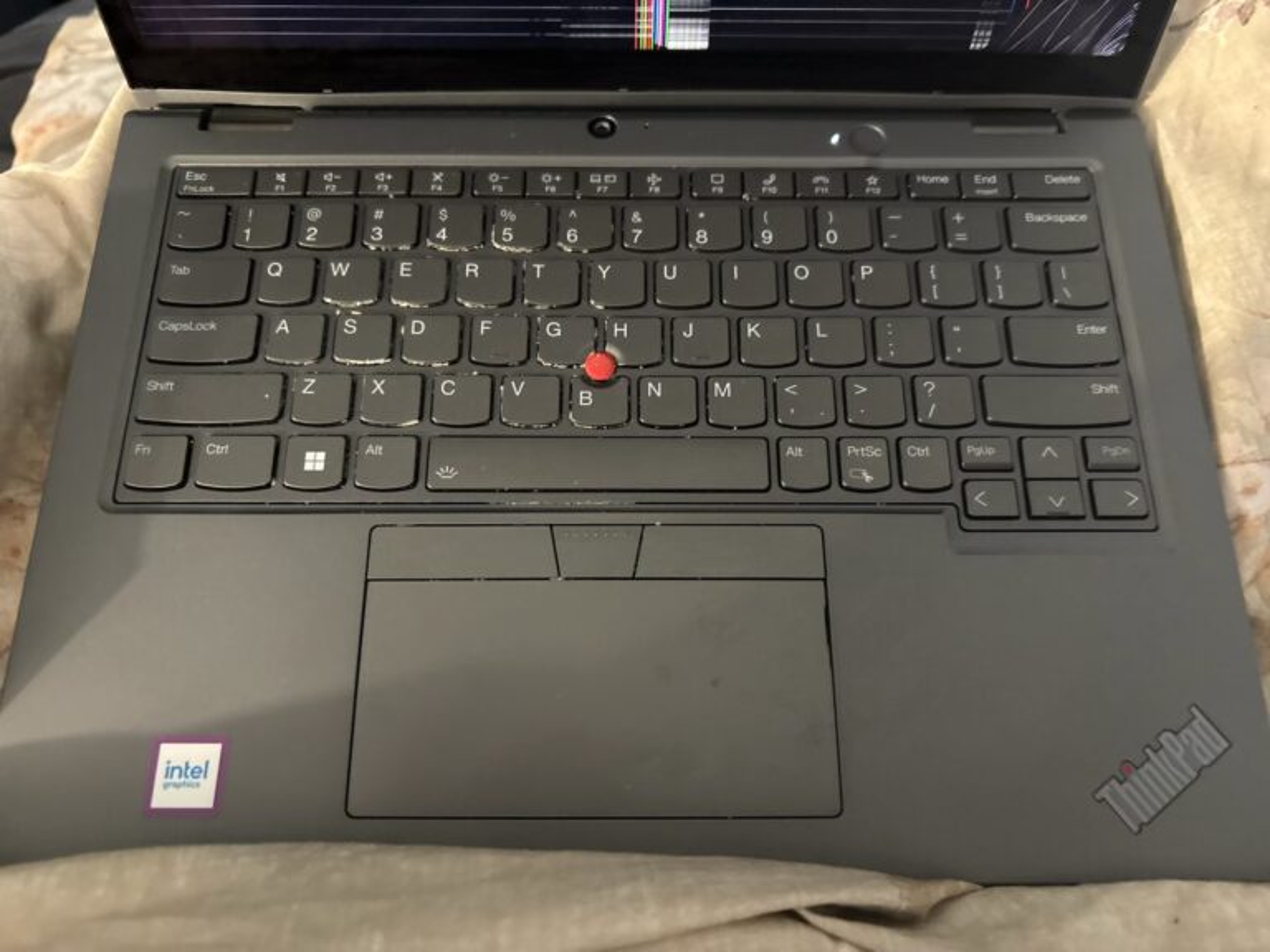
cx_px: 635
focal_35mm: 26
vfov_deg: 53.1
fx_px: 954
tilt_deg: -37.0
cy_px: 476
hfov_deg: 67.3
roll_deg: -3.1
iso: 800
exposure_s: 1/30
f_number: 1.6
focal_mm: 5.96
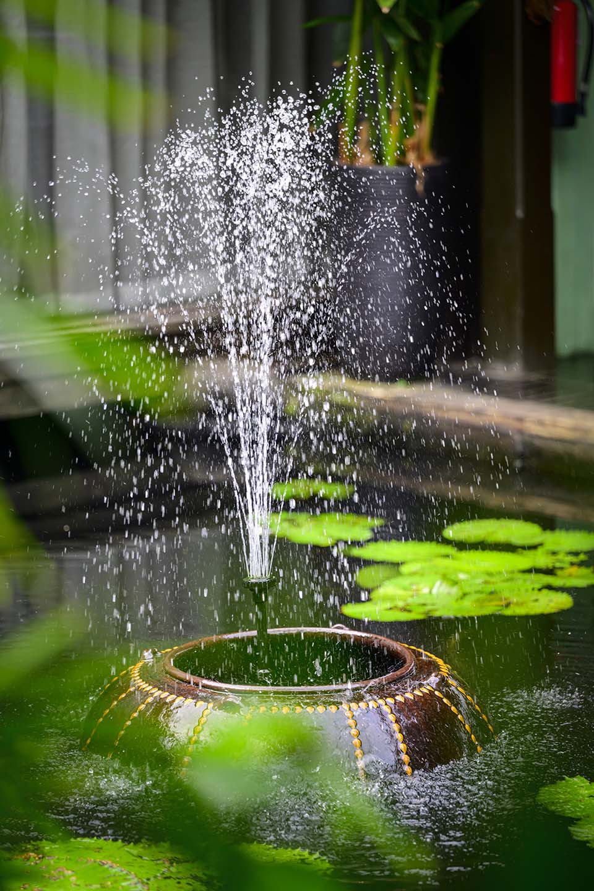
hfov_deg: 8.3
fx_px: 4083
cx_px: 297
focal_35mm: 165
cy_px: 446
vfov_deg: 12.5
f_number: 2.8
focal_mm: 165
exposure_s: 1/320
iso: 320
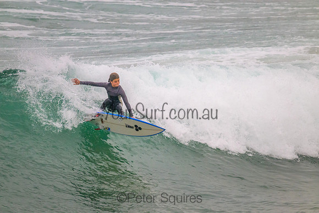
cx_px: 160
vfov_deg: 1.7
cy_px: 106
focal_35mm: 800
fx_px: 7090
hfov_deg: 2.6
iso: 3200
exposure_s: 1/1250
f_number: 11
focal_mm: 800
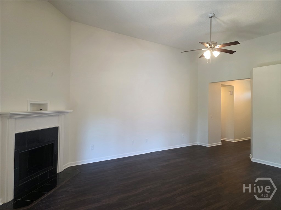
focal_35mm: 23
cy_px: 105
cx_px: 140
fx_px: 187
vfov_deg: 58.9
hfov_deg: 73.9
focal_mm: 6.3
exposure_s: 1/120
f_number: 1.7
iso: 400
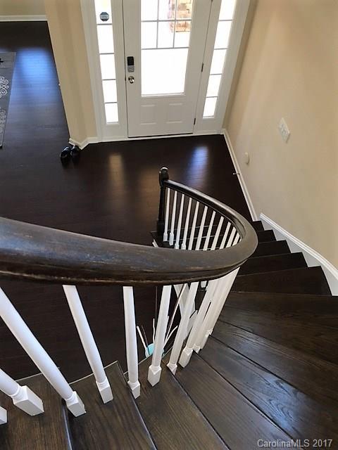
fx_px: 378
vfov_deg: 61.7
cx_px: 169
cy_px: 225
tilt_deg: -54.9
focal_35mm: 29
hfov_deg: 48.2
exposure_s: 1/30
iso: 100
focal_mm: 4.15
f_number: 2.2
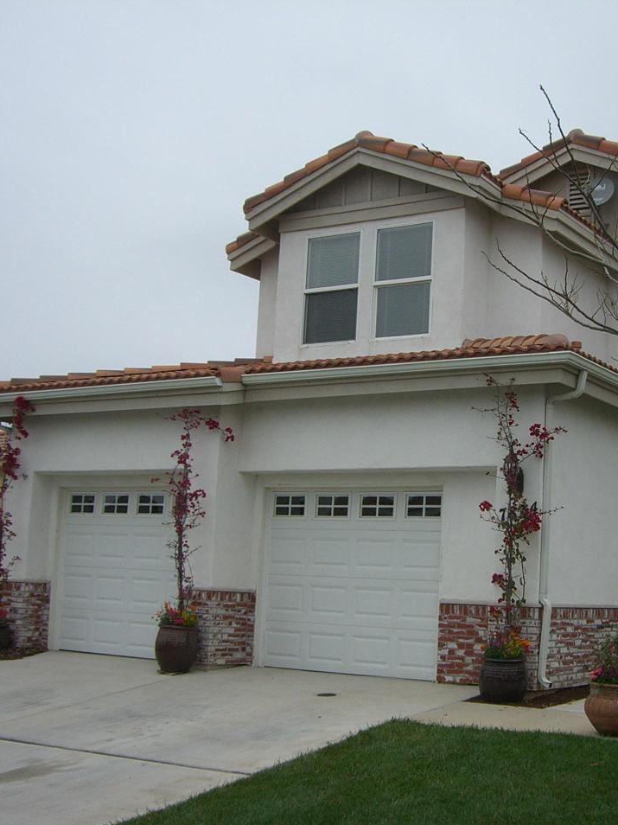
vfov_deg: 37.5
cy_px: 413
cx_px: 466
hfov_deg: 28.1
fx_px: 1215
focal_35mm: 51
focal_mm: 6.2
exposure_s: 1/1000
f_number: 4.3
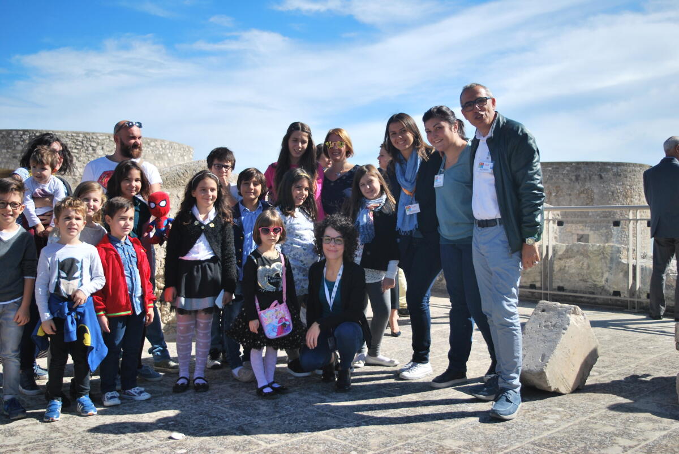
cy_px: 227
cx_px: 340
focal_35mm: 38
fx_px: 708
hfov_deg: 51.2
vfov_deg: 35.6
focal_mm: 25
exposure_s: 1/1000
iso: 110
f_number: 4
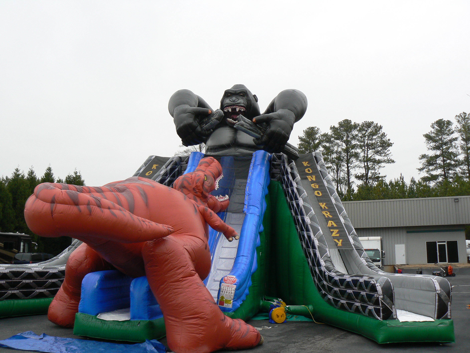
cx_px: 235
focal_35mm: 36
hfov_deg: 51.4
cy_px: 176
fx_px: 489
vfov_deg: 39.7
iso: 80
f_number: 5
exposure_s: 1/100
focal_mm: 6
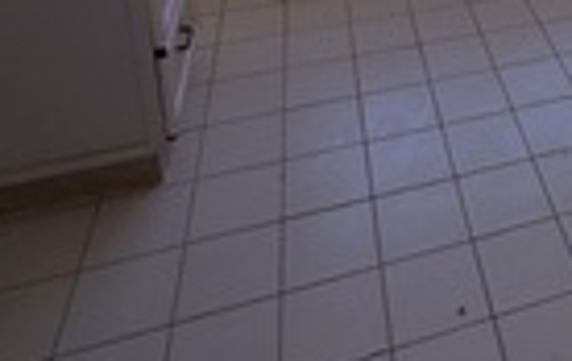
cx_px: 603
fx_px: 766
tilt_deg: -14.6
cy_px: -205
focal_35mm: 49
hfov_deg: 35.9
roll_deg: -1.6
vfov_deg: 21.5
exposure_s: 1/131
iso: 16
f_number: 2.2
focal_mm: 2.22
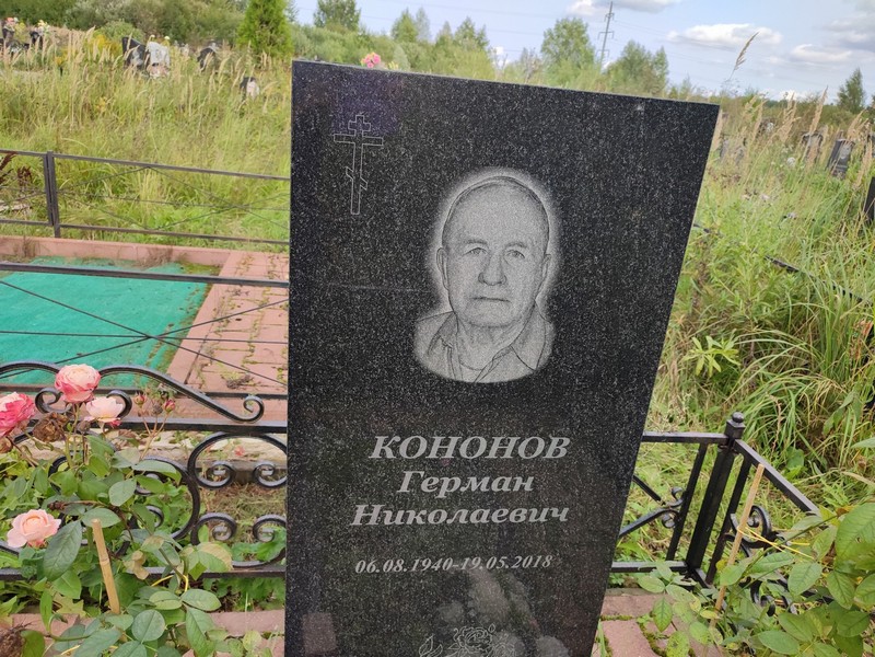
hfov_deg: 69.4
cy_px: 328
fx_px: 632
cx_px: 438
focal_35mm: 25
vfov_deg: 54.9
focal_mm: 6.04
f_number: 1.9
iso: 50
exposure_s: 1/260
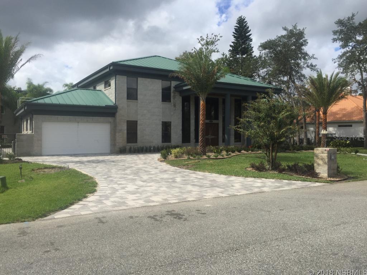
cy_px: 138
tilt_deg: +0.4
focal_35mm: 29
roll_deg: -1.0
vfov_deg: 48.2
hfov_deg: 61.7
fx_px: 307
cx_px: 184
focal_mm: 4.15
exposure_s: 1/2326
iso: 32
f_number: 2.2
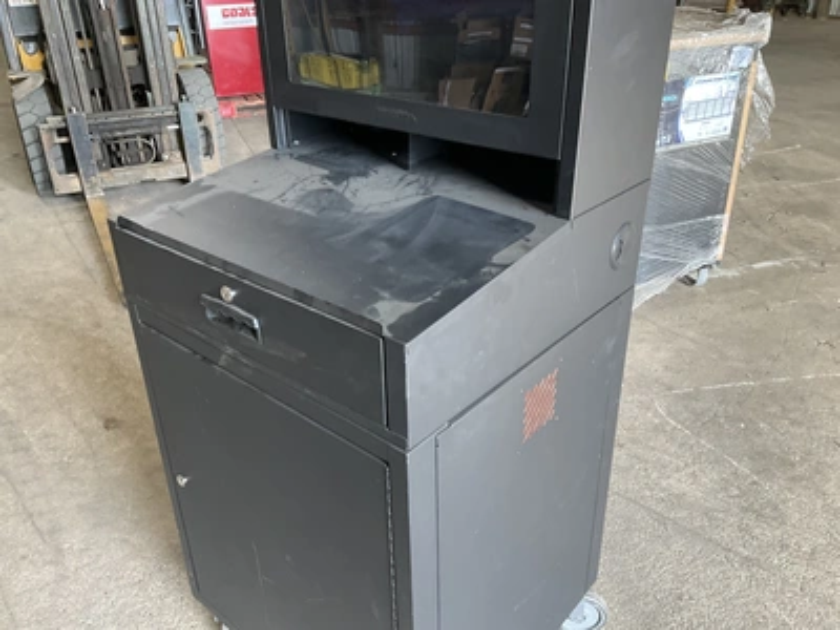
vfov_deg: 48.2
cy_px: 315
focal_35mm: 29
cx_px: 420
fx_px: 704
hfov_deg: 61.7
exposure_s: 1/60
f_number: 1.8
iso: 100
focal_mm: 3
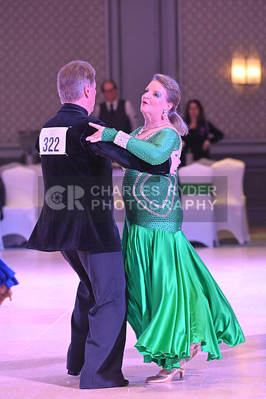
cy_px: 200
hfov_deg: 6.9
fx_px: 2215
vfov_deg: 10.3
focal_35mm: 200
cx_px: 133
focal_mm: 200
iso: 5000
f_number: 5.6
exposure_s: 1/320
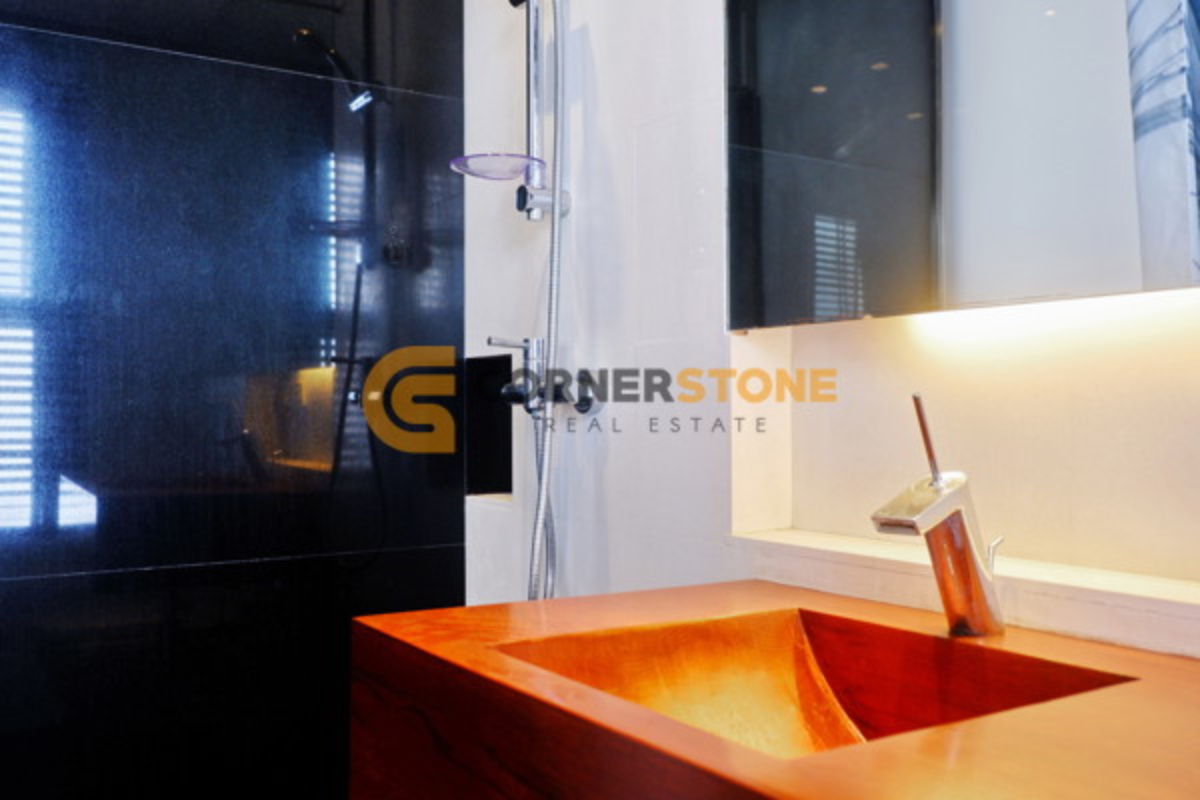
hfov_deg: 58.7
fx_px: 1067
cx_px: 600
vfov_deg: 41.1
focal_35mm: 32
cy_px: 400
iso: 400
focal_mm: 21.1
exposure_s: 1/34
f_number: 4
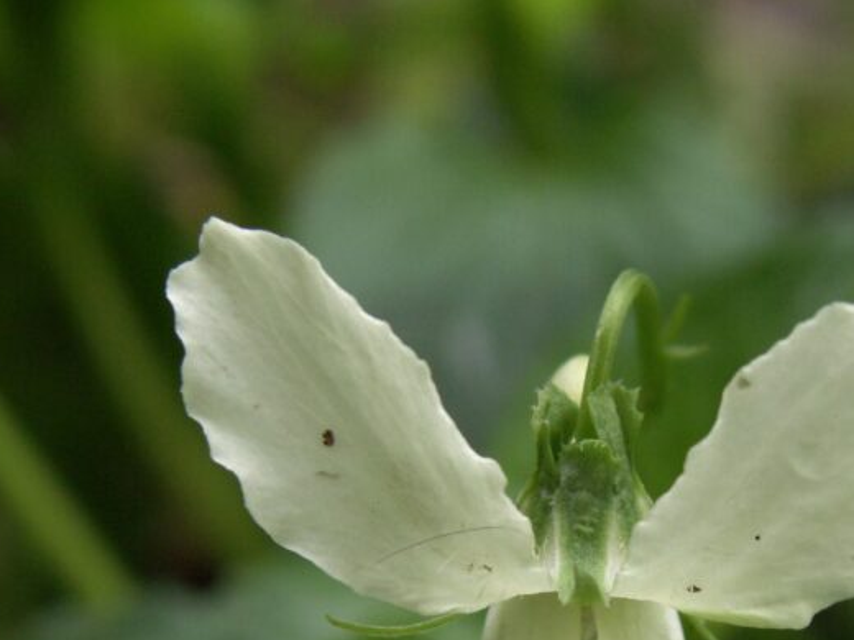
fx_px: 3010
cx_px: 631
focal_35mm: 122
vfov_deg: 12.1
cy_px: 550
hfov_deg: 16.1
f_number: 3.5
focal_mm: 10.28
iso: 50
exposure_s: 1/40
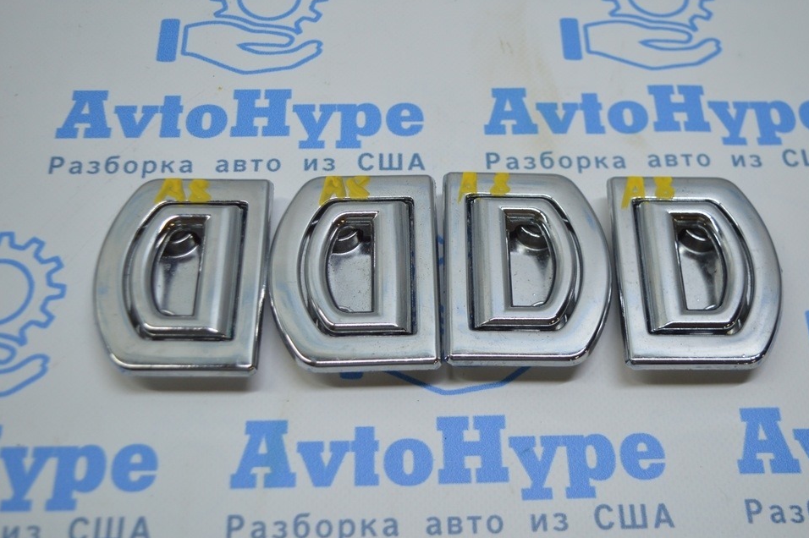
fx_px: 1011
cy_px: 271
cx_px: 432
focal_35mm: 45
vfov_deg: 29.8
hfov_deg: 43.6
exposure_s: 1/125
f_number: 4.2
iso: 400
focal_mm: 28
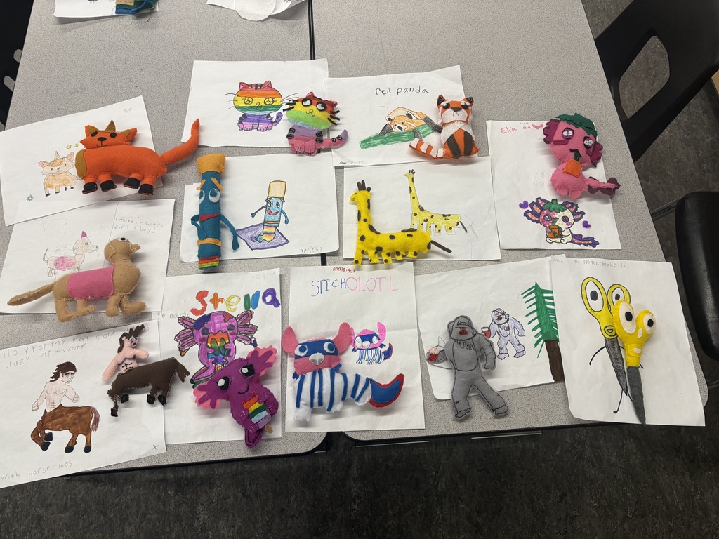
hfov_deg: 67.3
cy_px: 270
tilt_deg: -66.3
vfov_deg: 53.1
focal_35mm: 26
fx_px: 540
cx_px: 360
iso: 125
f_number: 1.6
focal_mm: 5.96
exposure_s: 1/120
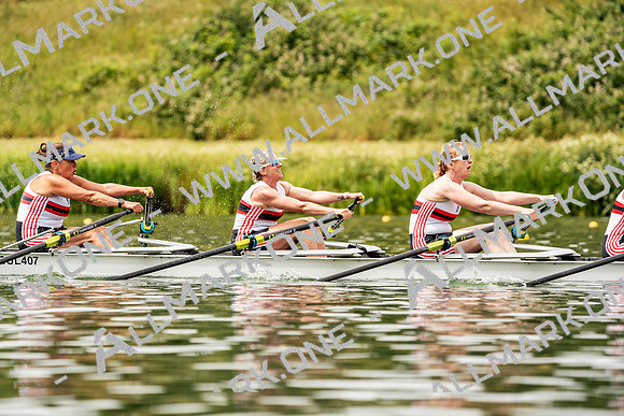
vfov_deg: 4.2
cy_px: 208
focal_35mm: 326
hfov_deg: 6.3
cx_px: 312
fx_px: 5652
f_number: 6.3
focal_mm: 326
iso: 250
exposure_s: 1/2000
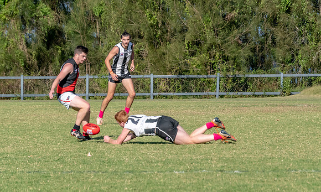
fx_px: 2815
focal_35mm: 326
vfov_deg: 3.9
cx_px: 146
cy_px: 89
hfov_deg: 6.5
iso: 800
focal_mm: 155
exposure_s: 1/5000
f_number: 6.3
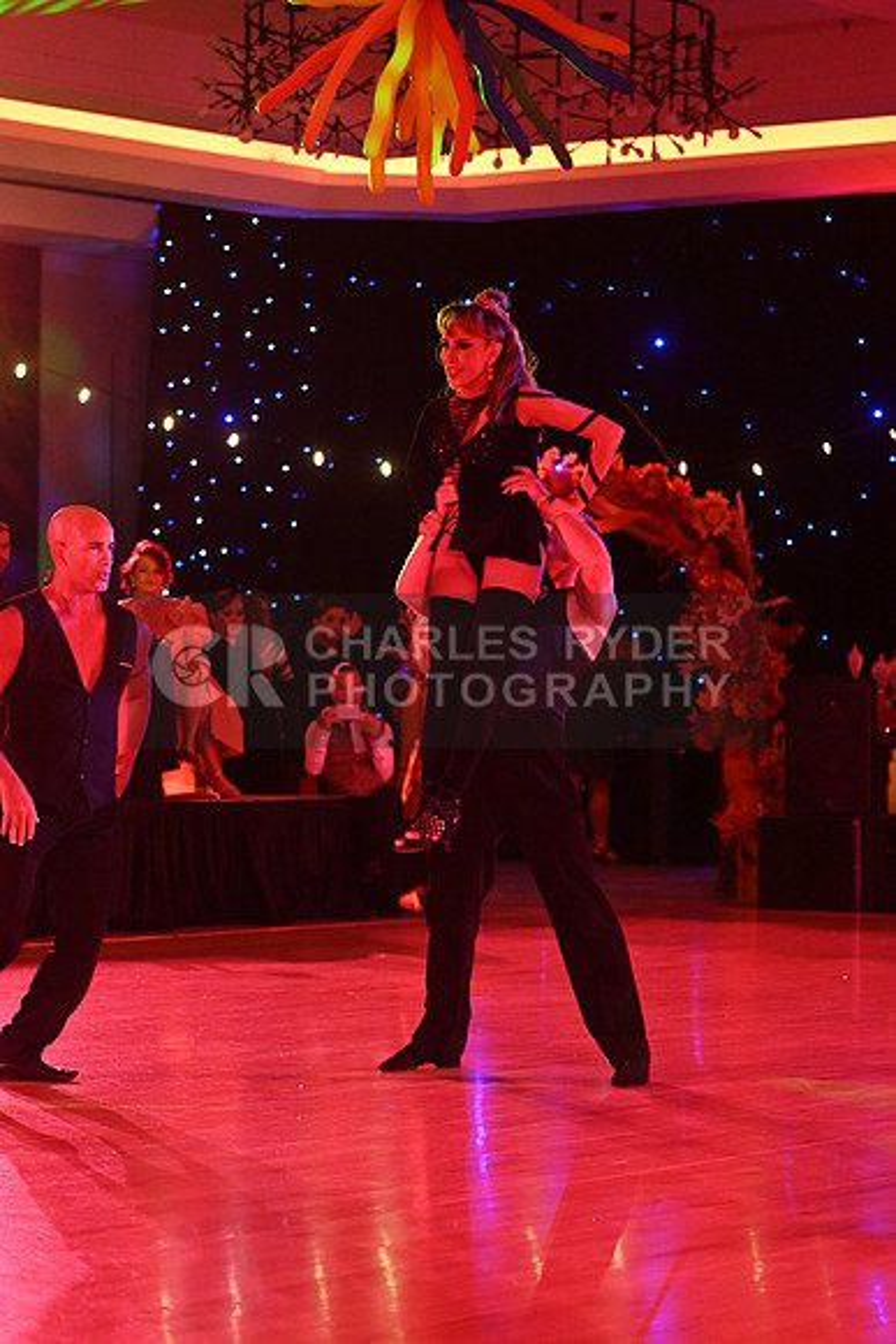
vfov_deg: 18.6
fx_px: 4104
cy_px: 672
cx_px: 448
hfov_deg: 12.5
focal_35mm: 110
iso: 6400
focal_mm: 110
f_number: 4
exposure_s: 1/400
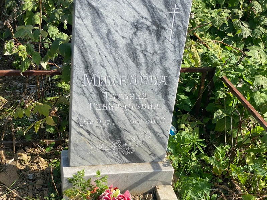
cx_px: 134
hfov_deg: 36.8
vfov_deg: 28.0
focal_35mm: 52
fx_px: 401
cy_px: 100
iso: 20
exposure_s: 1/639
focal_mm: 6
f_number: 2
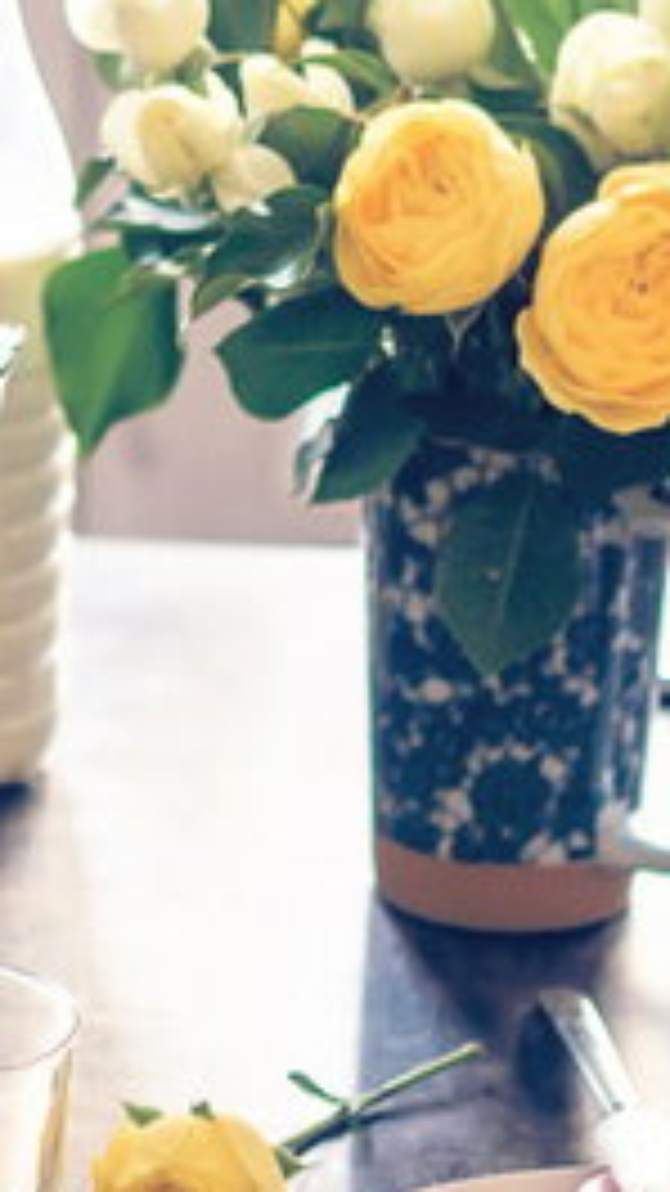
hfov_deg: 5.4
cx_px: -578
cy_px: 54
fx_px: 6982
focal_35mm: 221
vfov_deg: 9.7
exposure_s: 1/400
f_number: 2
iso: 125
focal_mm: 35
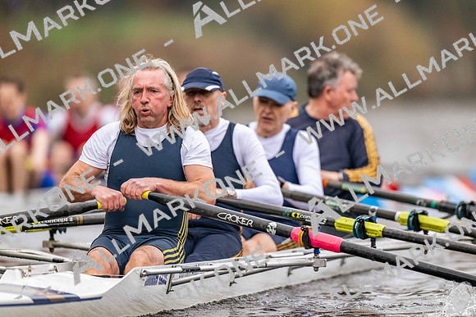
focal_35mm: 600
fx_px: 7935
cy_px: 158
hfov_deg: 3.4
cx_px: 238
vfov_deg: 2.3
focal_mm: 600
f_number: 4
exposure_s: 1/2500
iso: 4000
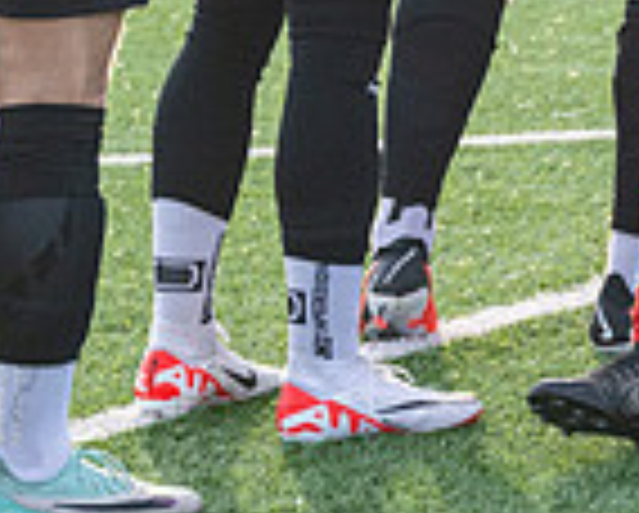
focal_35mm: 452
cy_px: -466
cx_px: 1258
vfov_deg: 3.4
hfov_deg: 4.2
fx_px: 8560
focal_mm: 98
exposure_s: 1/1600
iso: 800
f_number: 4
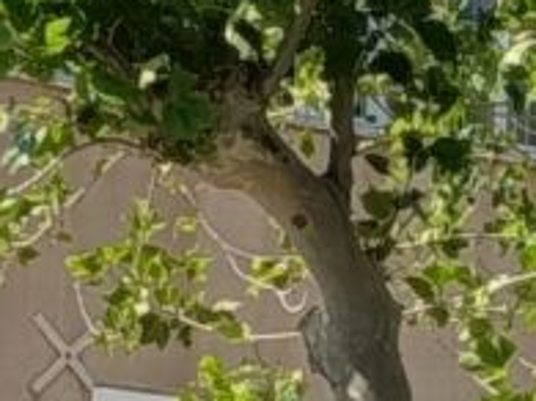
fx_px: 4875
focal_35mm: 315
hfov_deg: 6.2
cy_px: 577
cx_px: 811
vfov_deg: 4.7
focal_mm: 5.24
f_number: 1.7
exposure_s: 1/391
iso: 51
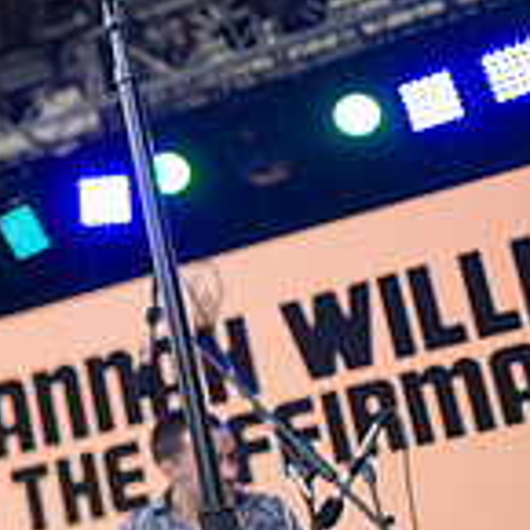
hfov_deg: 12.9
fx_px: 2061
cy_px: 313
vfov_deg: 14.6
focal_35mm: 119
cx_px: -504
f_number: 2
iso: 200
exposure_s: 1/1000
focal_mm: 35
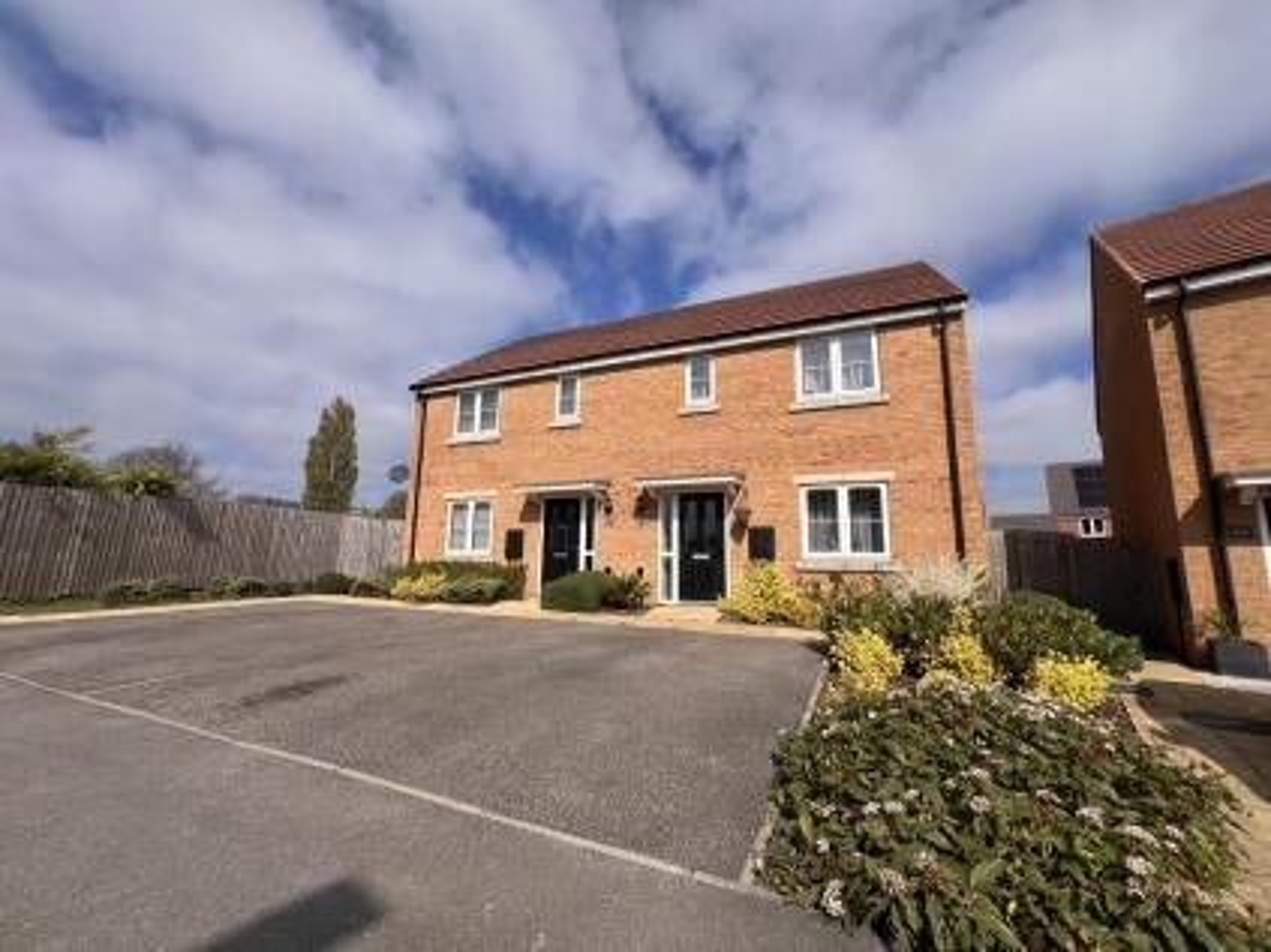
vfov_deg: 89.9
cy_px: 476
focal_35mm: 13
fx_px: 477
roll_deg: -1.2
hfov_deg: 106.2
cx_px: 636
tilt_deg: +8.7
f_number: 1.8
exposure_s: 1/3040
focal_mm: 1.57
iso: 32
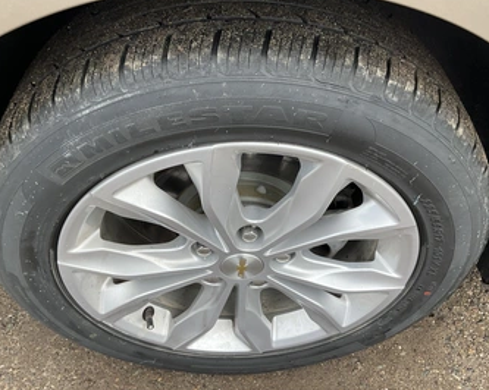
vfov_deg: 43.3
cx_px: 254
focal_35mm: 34
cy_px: 186
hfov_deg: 52.9
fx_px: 492
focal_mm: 3
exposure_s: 1/279
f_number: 1.8
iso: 25
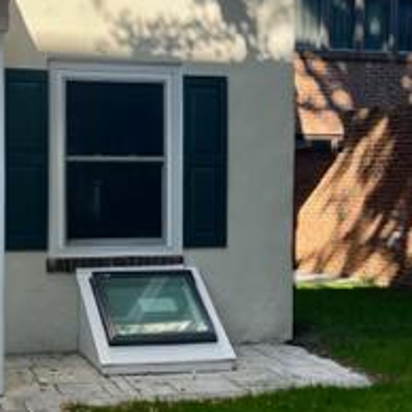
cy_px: 221
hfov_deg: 22.7
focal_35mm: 76
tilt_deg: -2.4
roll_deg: +0.1
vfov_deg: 22.8
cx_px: 161
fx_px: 1023
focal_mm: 5.1
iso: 50
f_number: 1.6
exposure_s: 1/878
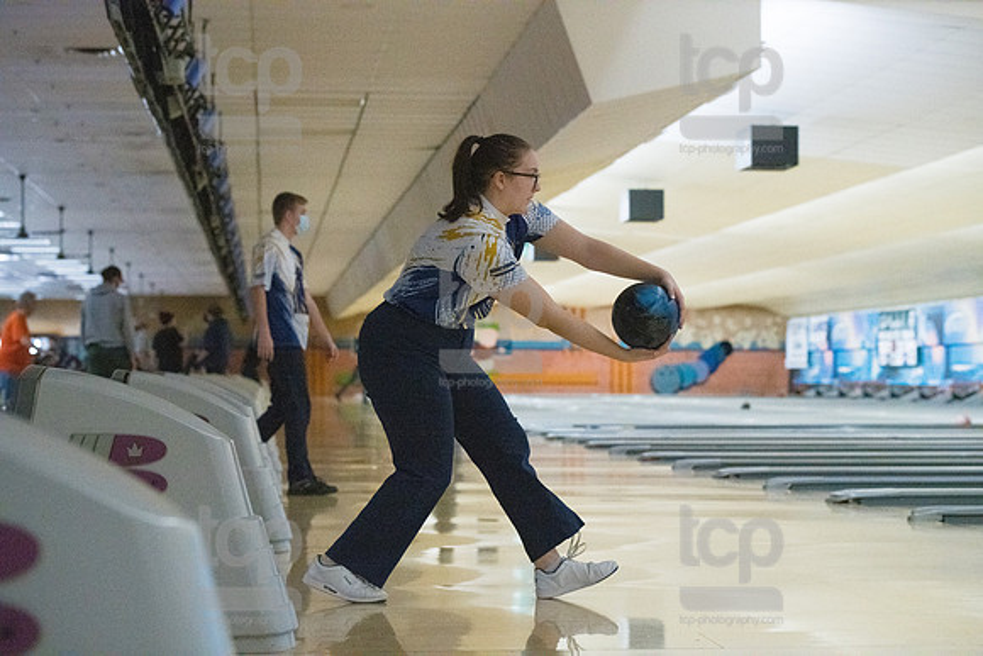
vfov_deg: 16.7
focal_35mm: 82
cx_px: 492
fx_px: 2239
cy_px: 328
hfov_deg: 24.8
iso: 10000
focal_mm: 82
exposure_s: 1/1000
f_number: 4
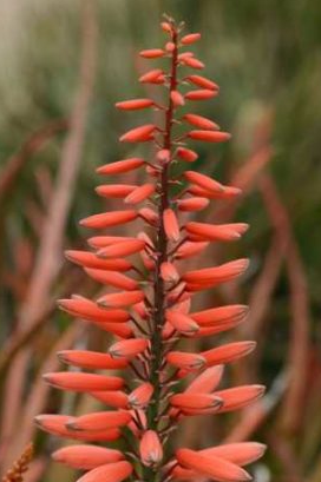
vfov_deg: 13.9
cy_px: 331
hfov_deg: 9.3
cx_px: 163
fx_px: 1983
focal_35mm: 148
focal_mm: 105
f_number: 11
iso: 200
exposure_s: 1/200
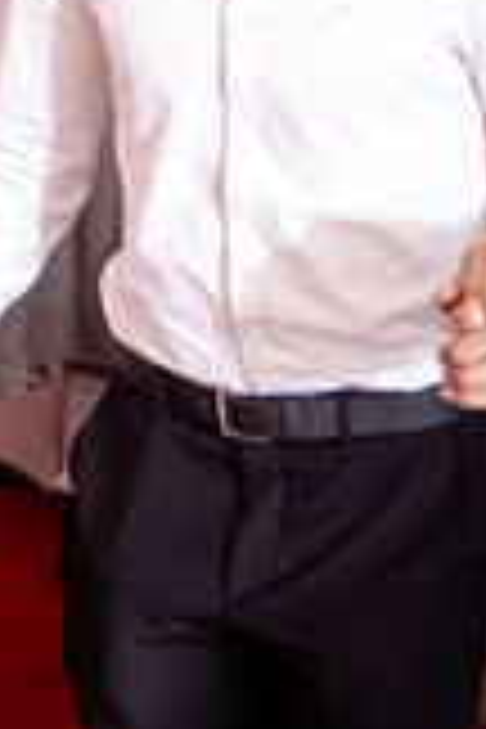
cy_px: -79
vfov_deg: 14.5
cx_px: -585
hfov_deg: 9.1
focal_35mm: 138
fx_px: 2794
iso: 800
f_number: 2
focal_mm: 23
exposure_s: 1/200
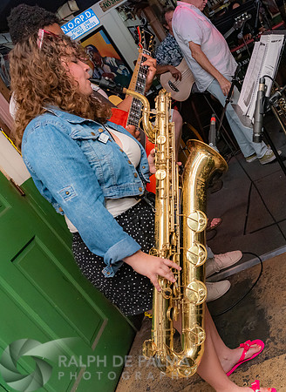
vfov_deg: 52.7
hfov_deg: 37.8
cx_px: 241
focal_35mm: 35
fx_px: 396
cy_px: 197
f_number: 5.6
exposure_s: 1/200
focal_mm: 24
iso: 1600
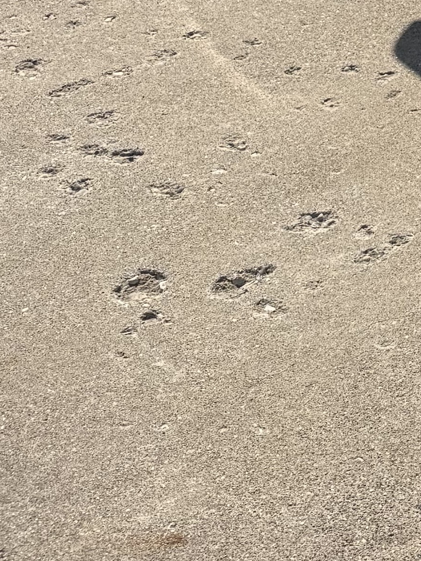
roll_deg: -3.1
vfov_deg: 15.9
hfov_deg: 11.4
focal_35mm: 115
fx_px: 1865
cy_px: -248
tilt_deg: -17.3
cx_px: 886
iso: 100
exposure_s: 1/6173
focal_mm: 6.76
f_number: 1.78
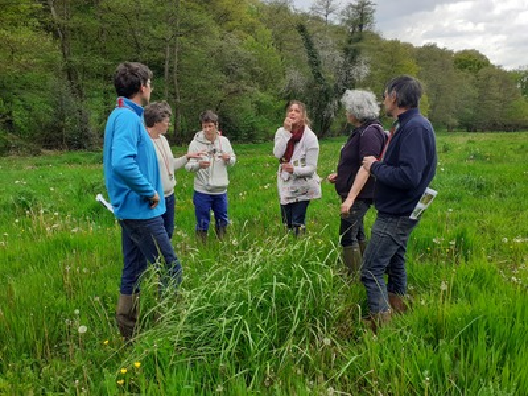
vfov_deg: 51.4
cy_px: 198
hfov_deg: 65.3
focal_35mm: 27
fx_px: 412
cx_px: 264
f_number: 1.9
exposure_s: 1/357
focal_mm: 3.6
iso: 40
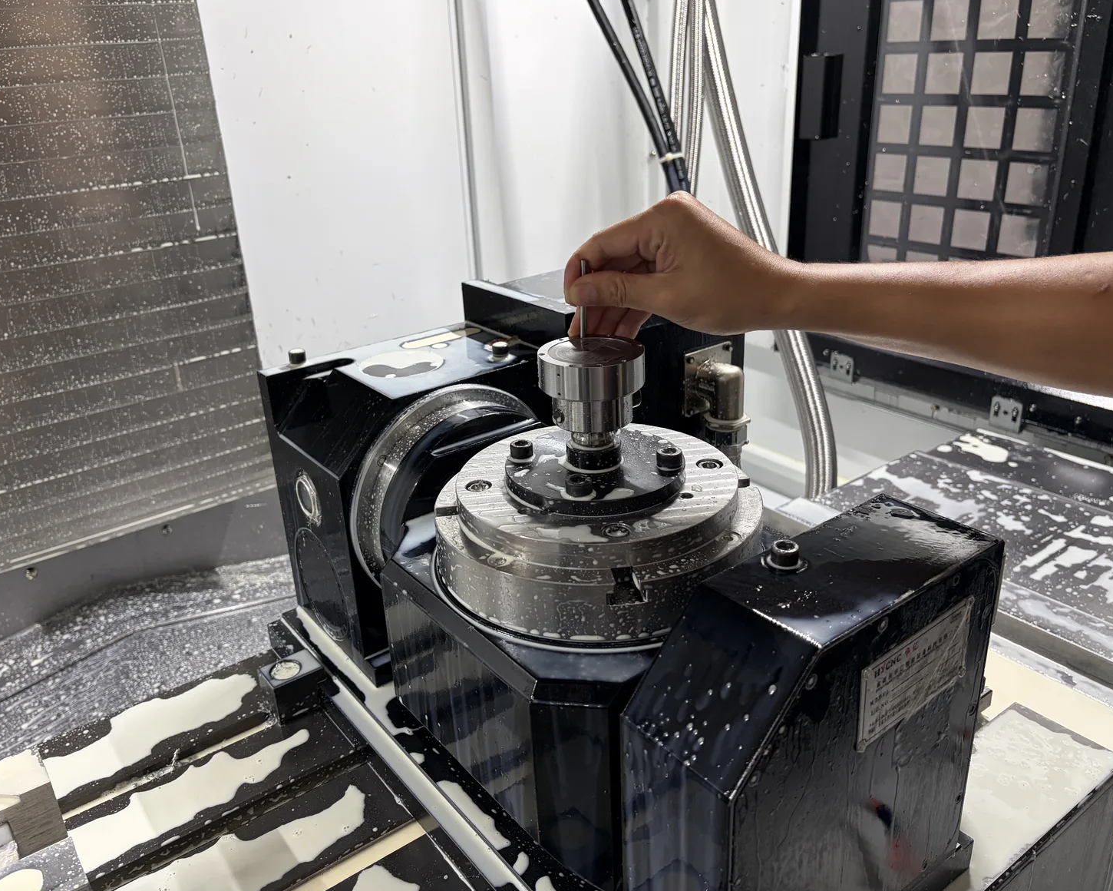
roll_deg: +4.1
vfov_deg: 51.5
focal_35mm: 28
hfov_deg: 62.2
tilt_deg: -22.0
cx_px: 520
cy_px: 436
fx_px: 922
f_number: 1.6
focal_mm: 5.96
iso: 80
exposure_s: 1/100
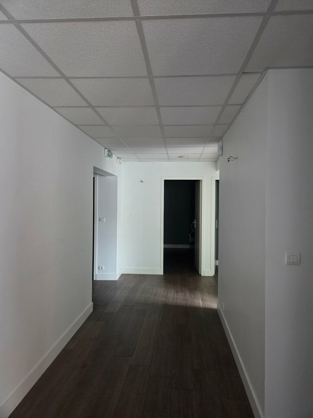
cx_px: 156
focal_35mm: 23
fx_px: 277
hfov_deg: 58.9
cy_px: 209
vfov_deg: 73.9
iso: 1250
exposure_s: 1/100
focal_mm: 5.4
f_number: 1.8
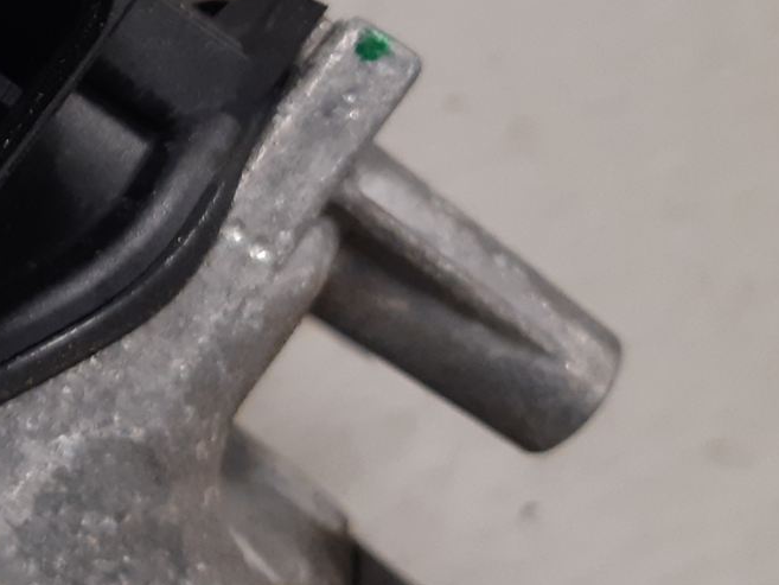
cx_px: -162
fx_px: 1823
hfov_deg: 22.2
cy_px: 95
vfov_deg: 18.0
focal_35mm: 81
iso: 125
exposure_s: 1/50
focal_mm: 3.93
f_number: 1.7
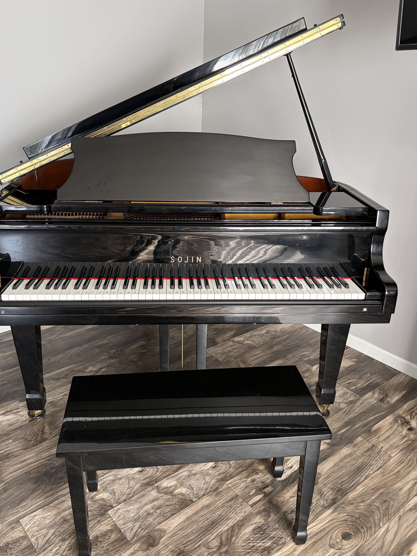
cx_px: 200
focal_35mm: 30
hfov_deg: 46.8
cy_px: 282
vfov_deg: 60.0
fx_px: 482
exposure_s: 1/60
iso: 160
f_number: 1.6
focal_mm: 5.96
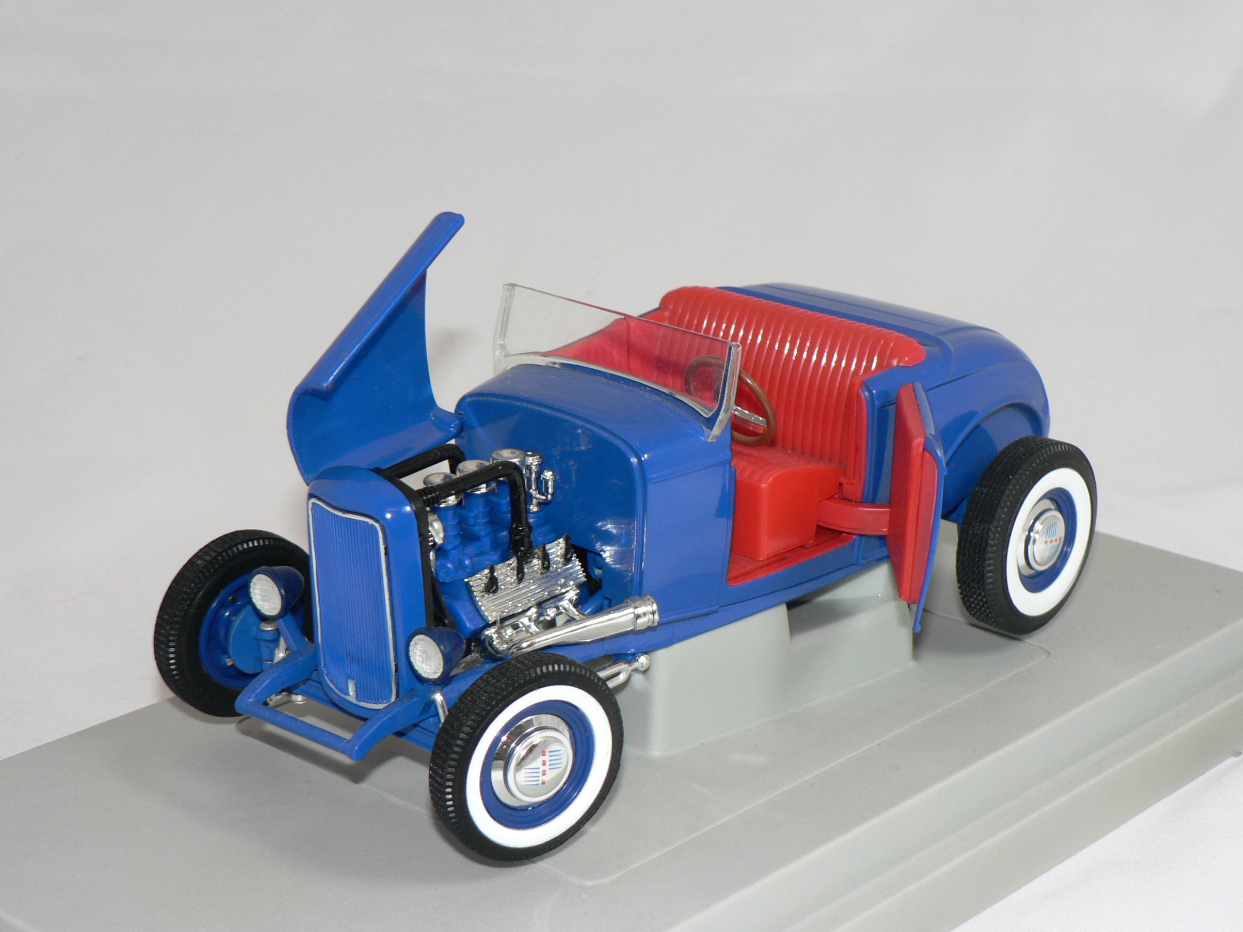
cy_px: 471
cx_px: 640
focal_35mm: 67
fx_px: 2406
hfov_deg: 29.0
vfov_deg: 21.9
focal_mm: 10.2
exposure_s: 1/60
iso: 80
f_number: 3.2
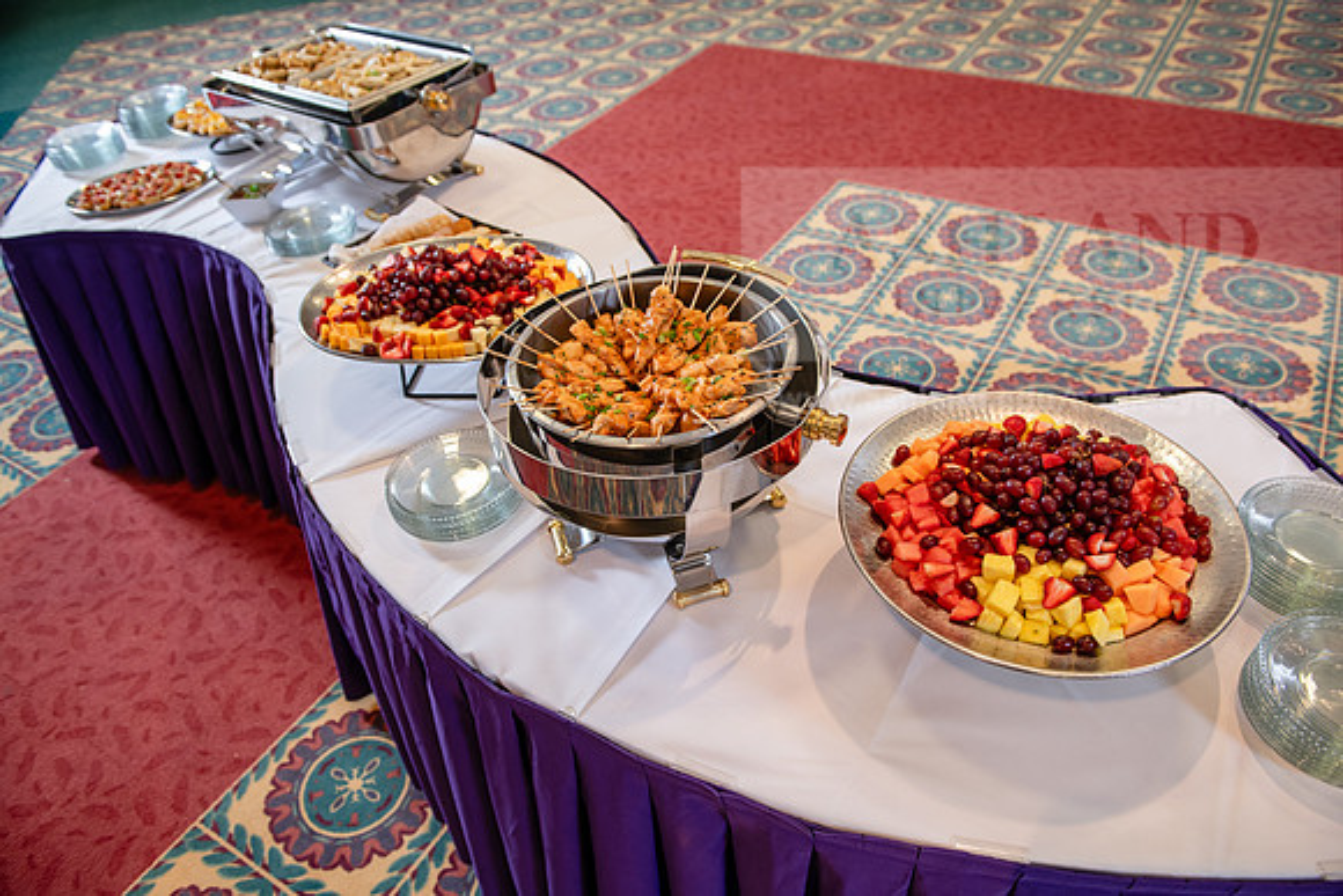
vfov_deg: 49.6
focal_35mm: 26
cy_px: 448
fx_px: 970
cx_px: 672
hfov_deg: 69.4
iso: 320
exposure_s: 1/80
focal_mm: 26
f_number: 3.5
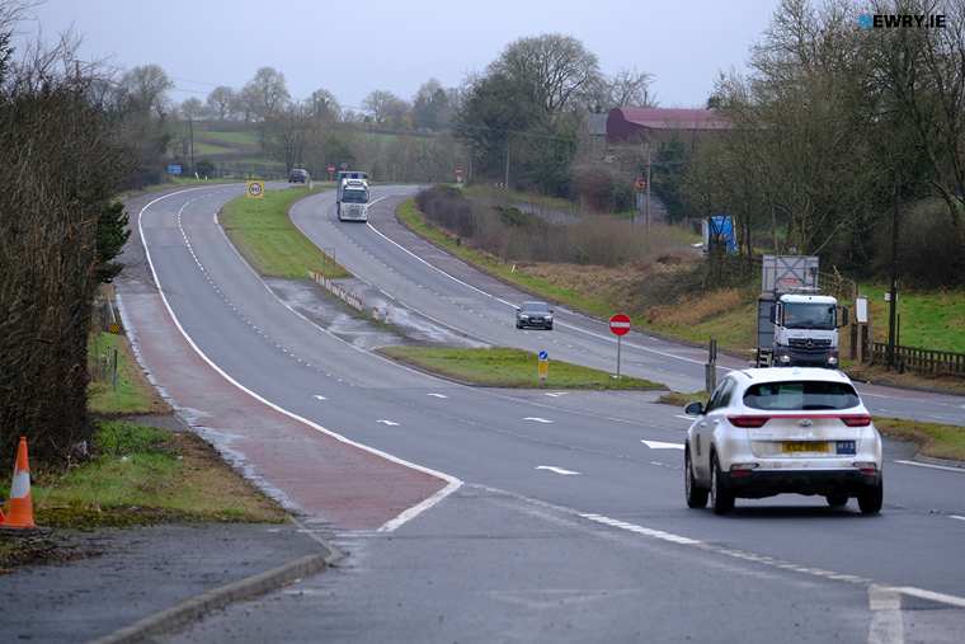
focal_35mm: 210
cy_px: 322
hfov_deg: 9.8
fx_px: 5630
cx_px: 482
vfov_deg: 6.5
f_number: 4
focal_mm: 140
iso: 400
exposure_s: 1/600
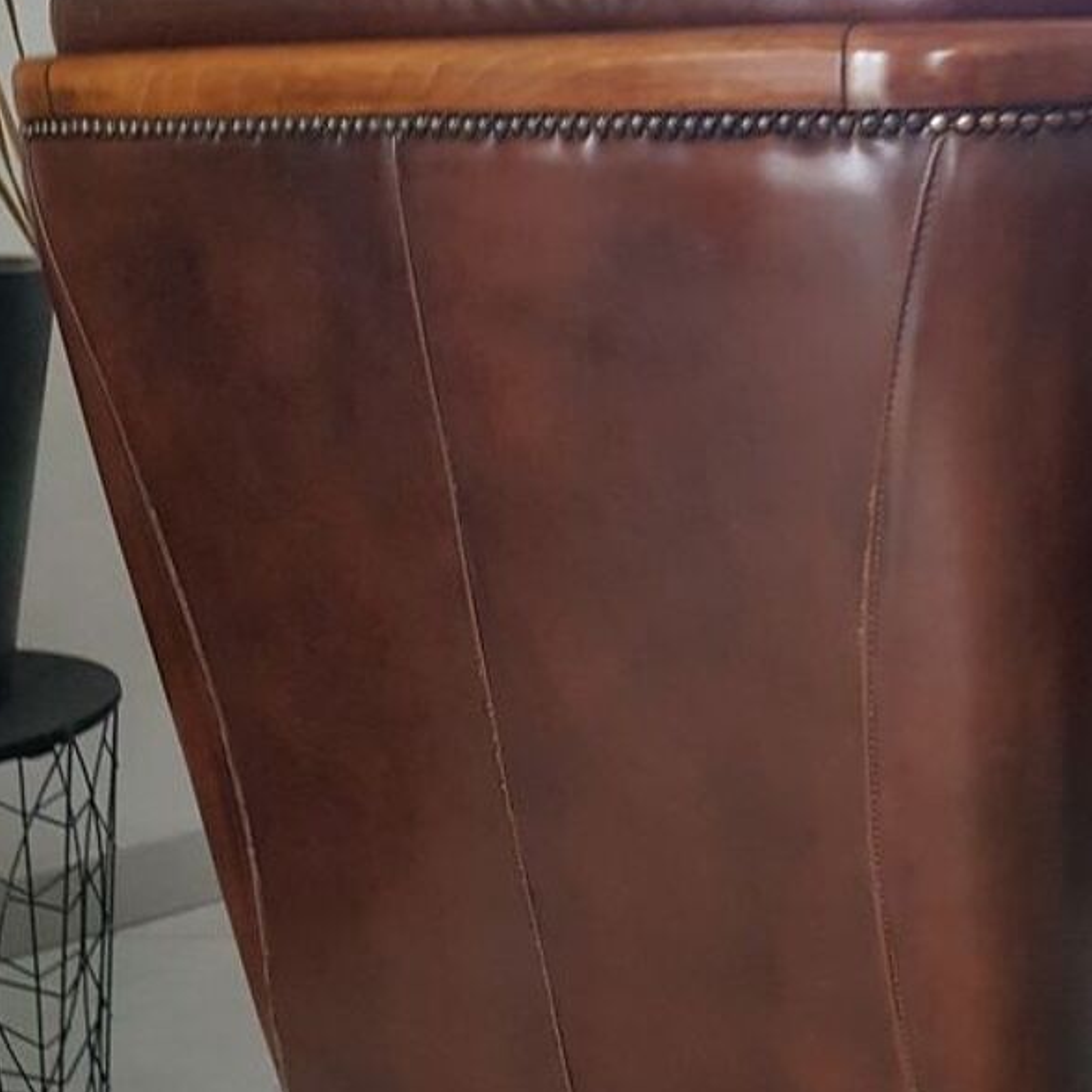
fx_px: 1856
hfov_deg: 31.7
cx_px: 921
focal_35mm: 52
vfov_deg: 32.4
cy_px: 767
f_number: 1.7
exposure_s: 1/24
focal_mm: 4.2
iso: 250
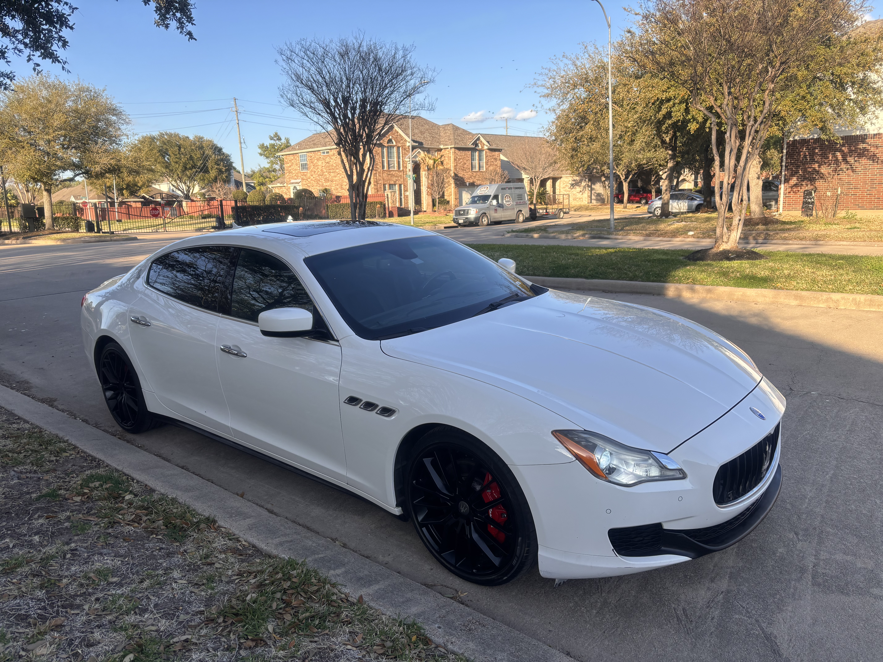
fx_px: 663
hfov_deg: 67.3
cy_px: 331
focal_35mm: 26
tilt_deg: -10.9
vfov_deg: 53.1
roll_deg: +0.6
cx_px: 442
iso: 50
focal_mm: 5.96
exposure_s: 1/978
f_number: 1.6
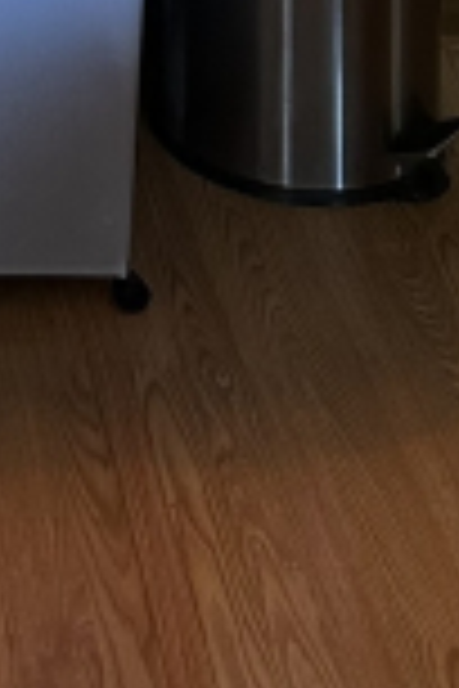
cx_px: -292
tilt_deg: -8.5
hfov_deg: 11.8
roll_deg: +0.4
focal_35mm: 109
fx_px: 2084
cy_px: -807
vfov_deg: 14.5
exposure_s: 1/60
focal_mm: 6.86
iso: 320
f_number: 1.78
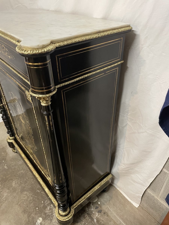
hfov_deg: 53.1
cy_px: 112
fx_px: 169
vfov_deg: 67.3
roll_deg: +0.6
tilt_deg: -36.4
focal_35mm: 26
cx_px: 84
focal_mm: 4.2
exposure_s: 1/33
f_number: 1.6
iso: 400
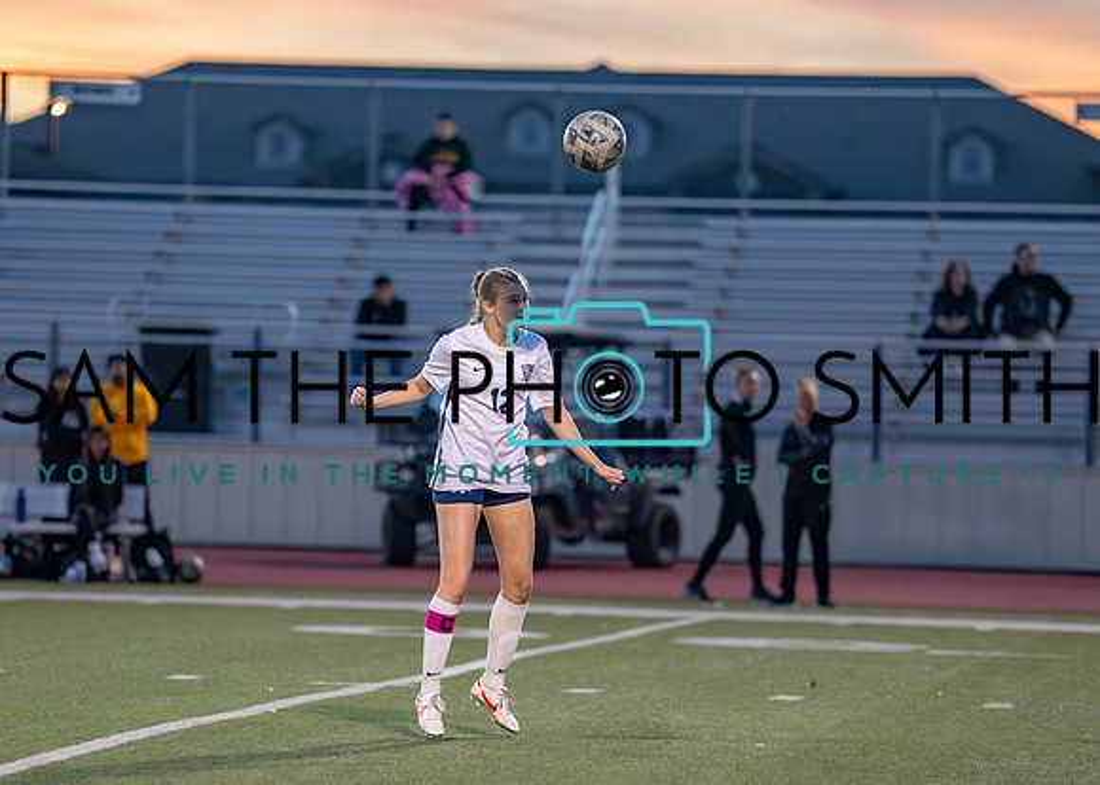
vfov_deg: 5.2
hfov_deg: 7.2
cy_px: 478
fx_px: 8692
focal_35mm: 278
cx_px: 482
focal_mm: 200
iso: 2500
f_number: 2.8
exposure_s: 1/1000
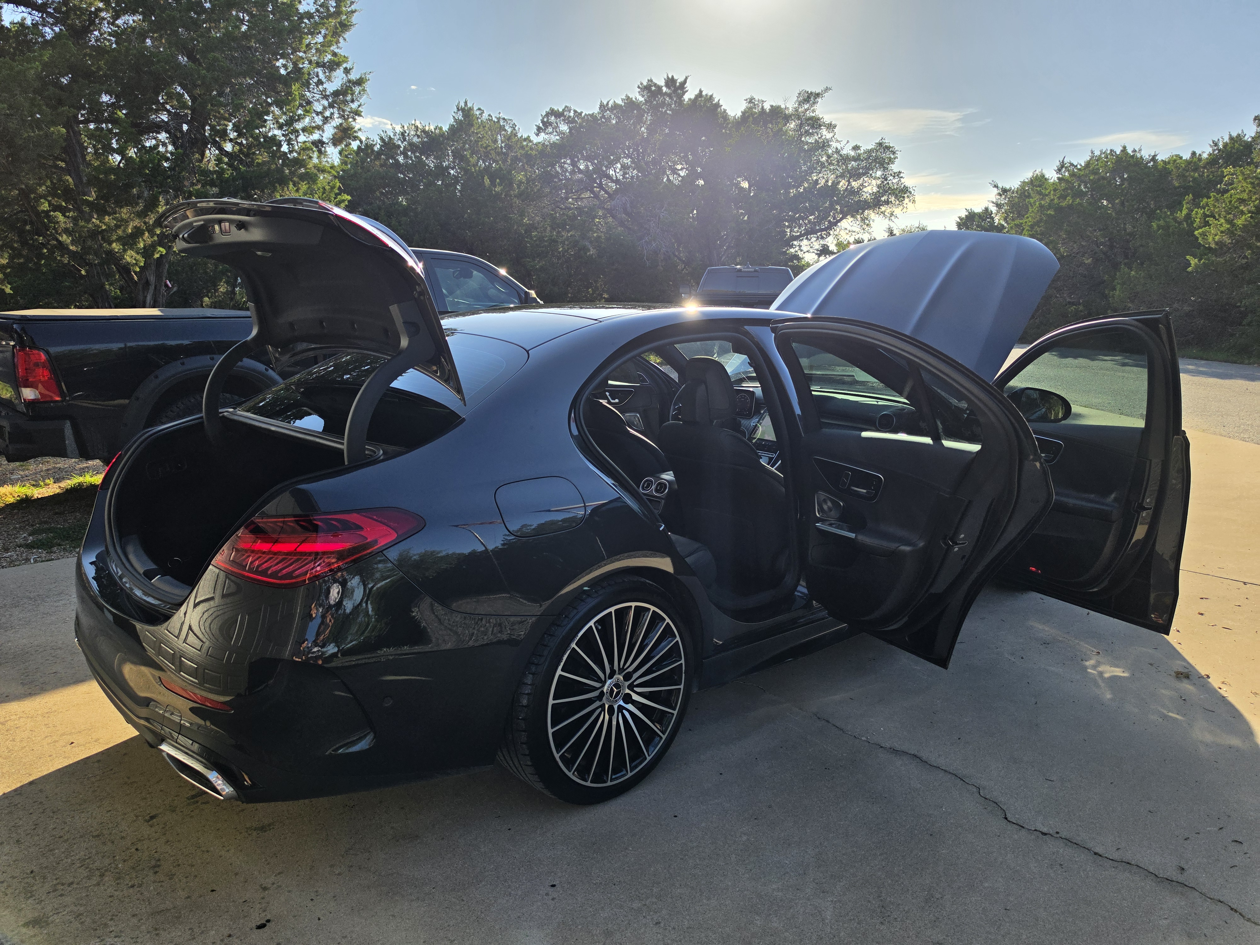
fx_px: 837
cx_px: 630
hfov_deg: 73.9
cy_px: 472
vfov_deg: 58.9
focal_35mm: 23
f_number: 1.4
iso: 64
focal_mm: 6.5
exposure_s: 1/7058
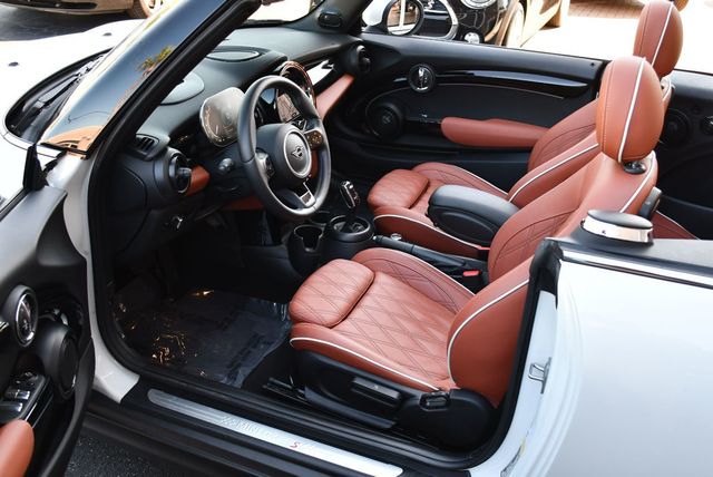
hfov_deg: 53.1
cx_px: 356
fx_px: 714
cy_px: 238
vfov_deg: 36.9
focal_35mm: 36
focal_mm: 18
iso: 400
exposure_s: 1/250
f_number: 3.5
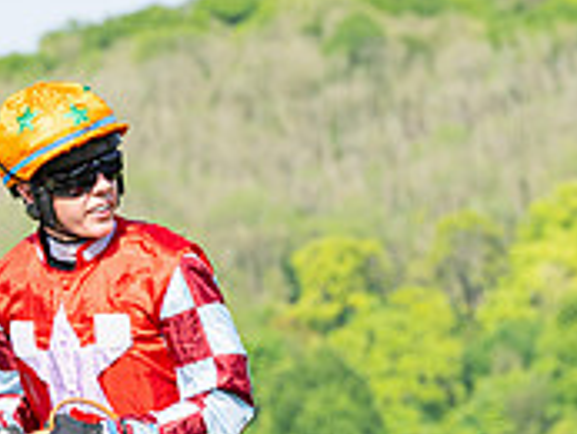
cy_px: 654
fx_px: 6889
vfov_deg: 3.6
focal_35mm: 413
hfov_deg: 4.8
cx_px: 939
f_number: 5
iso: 200
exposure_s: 1/800
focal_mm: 110
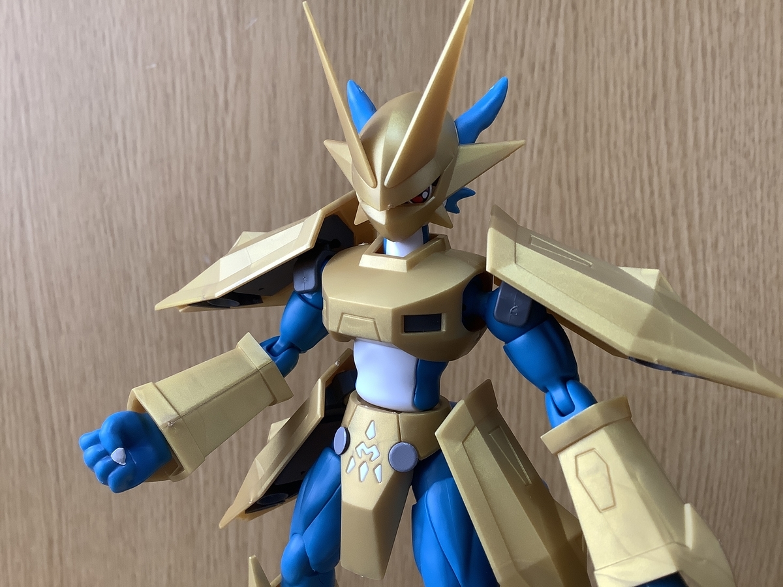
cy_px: 294
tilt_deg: -8.6
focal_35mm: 31
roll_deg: -1.7
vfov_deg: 45.4
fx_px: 701
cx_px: 392
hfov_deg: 58.4
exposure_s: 1/60
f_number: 2.4
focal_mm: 3.3
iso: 100
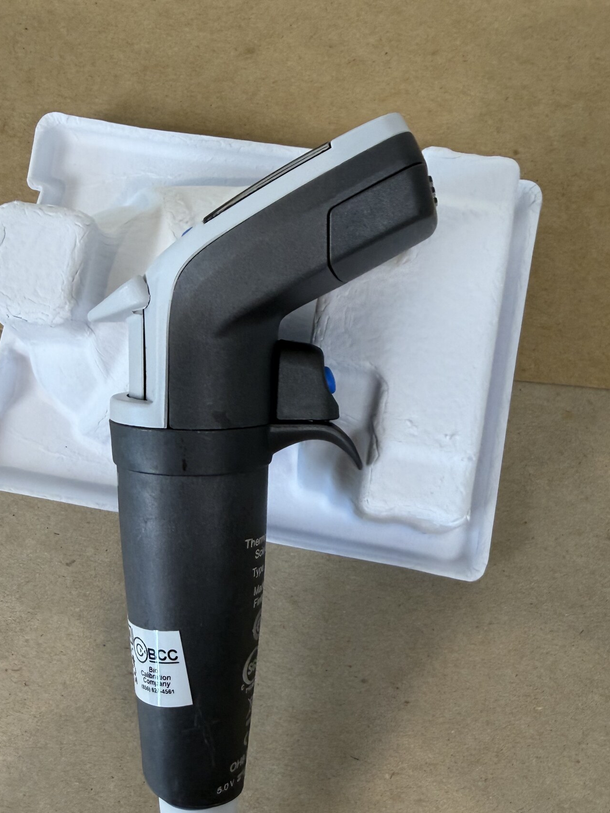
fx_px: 681
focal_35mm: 29
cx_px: 305
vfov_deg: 61.4
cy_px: 460
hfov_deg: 48.2
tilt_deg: -80.9
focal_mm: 2.22
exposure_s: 1/120
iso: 125
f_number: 2.2
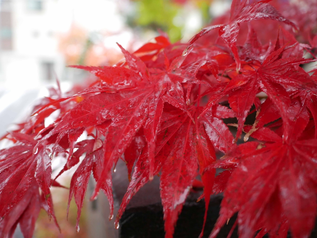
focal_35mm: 30
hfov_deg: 59.9
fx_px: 275
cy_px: 119
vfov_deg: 46.8
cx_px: 158
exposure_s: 1/250
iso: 800
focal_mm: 15
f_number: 1.8
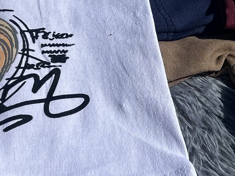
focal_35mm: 122
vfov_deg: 12.1
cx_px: 150
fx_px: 828
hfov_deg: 16.1
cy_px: 51
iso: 50
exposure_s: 1/14286
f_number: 1.5
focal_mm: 5.7
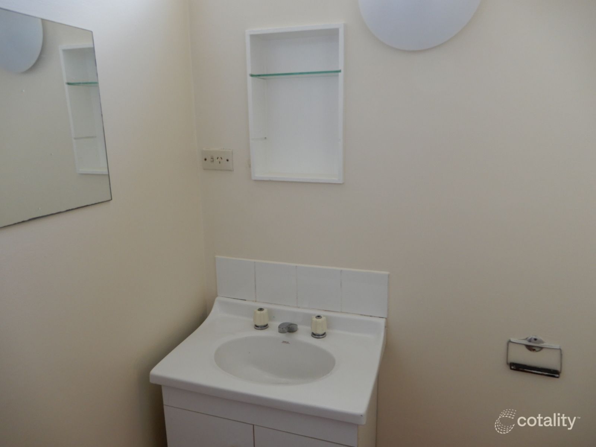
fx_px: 413
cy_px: 224
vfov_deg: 56.8
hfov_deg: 71.6
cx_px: 298
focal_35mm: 24
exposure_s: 1/30
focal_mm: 4.3
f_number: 3.4
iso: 125
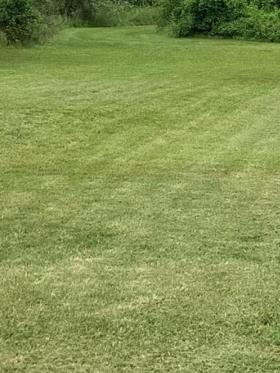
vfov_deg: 18.2
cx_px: 357
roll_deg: -0.4
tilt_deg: -5.0
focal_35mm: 107
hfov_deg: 13.4
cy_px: 76
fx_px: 1153
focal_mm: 3.3
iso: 25
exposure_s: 1/916
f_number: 2.4
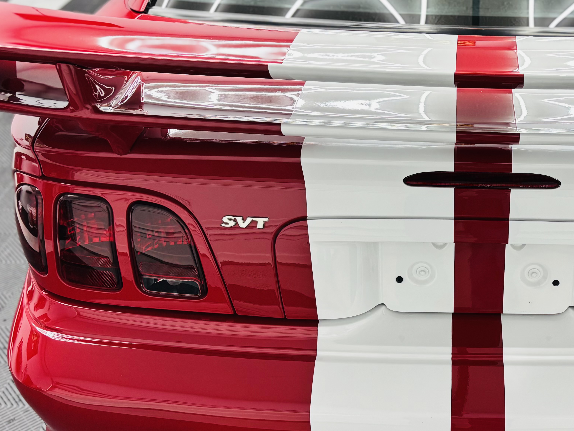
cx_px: 480
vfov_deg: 30.3
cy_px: 223
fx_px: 796
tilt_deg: -33.3
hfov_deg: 37.8
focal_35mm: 48
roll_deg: -2.0
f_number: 1.6
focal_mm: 5.96
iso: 100
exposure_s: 1/120
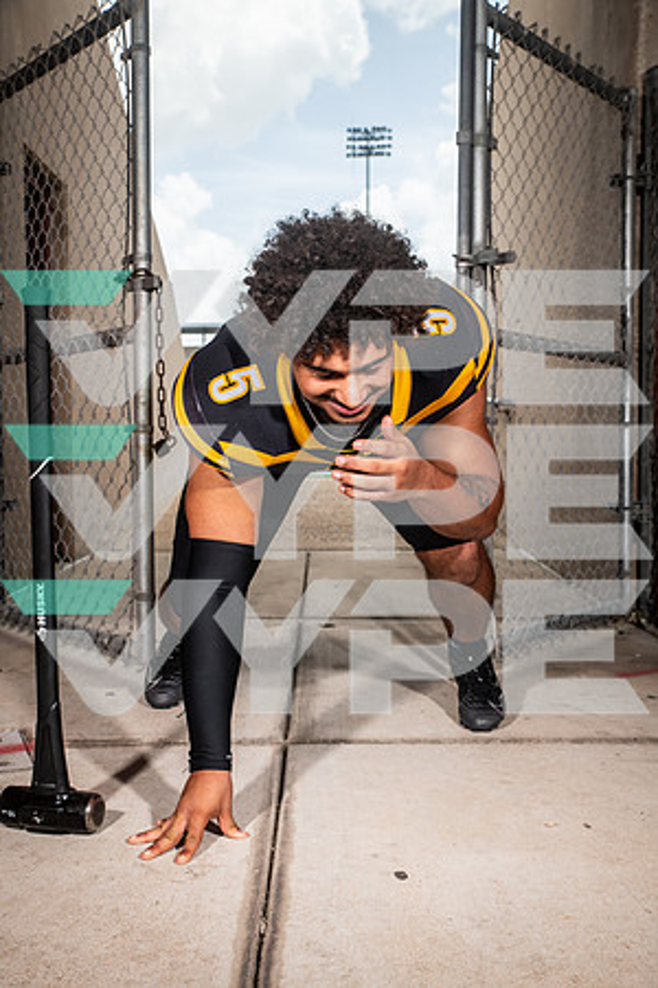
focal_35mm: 38
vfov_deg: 50.7
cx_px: 329
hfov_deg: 35.1
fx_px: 1042
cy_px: 494
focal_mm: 38
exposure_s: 1/400
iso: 160
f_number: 7.1
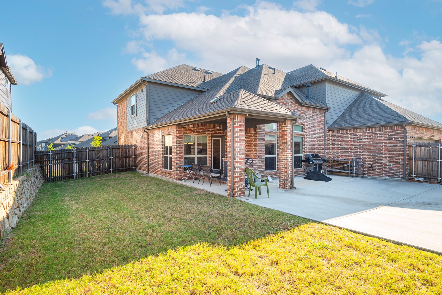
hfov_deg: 86.7
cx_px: 239
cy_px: 152
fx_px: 233
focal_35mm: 19
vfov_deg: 64.6
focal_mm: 16
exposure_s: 1/100
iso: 100
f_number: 7.1
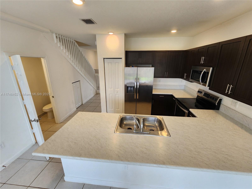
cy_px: 94
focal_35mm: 13
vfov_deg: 89.9
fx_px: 95
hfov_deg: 106.2
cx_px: 126
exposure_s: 1/60
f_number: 2.2
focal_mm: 2.2
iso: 80
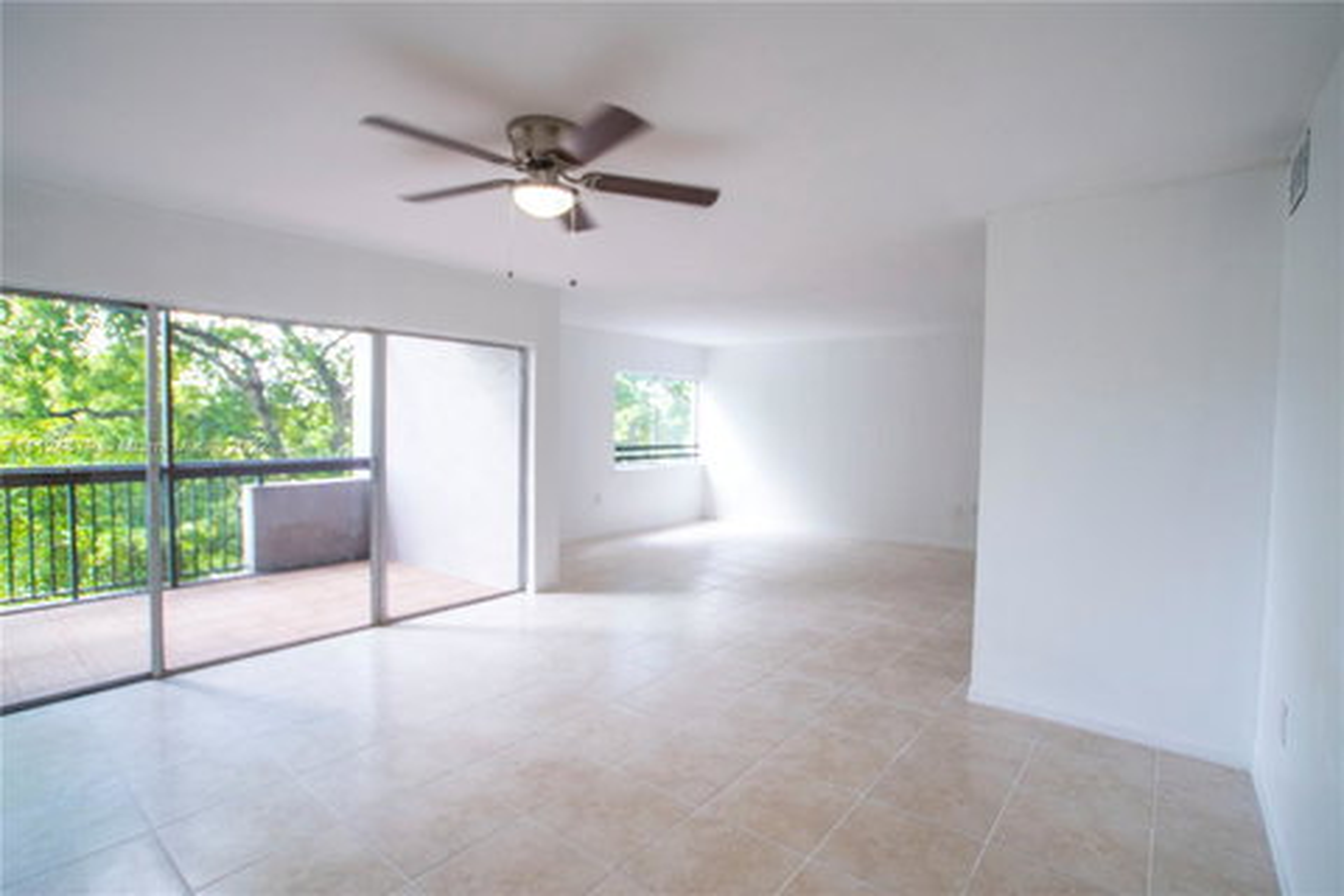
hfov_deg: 95.0
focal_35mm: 16
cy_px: 448
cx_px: 672
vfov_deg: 72.1
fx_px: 616
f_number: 5
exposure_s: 1/100
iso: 400
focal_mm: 11
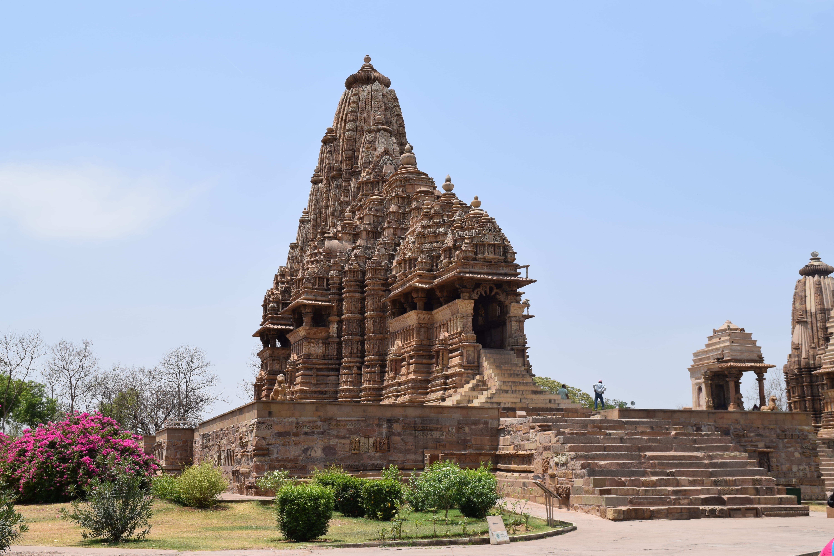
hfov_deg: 47.9
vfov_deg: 33.0
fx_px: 938
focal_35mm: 40
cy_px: 278
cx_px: 417
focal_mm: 27
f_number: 10
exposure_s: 1/400
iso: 200
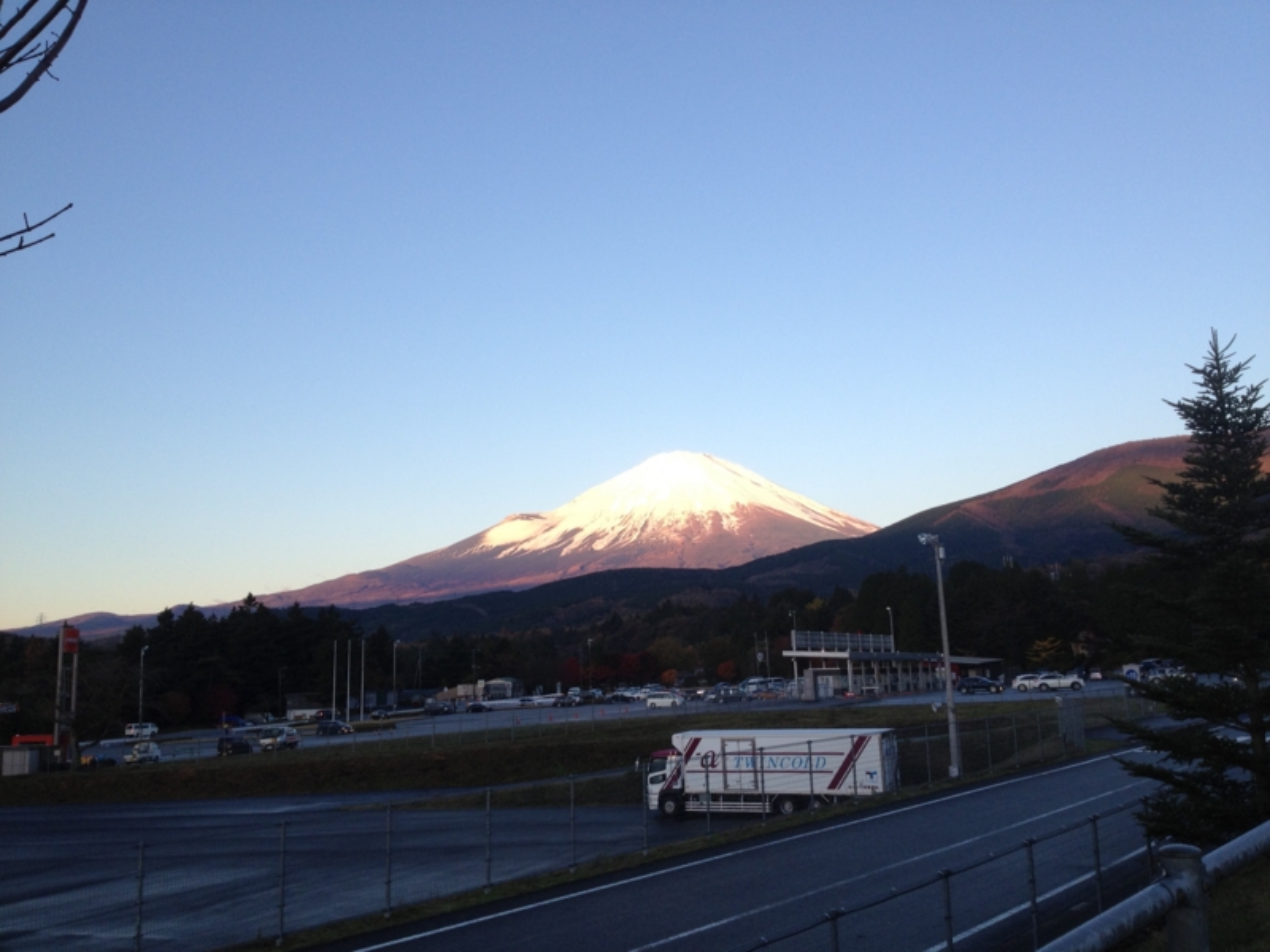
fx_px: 1284
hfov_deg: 52.6
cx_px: 635
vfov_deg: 40.7
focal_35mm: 35
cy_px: 476
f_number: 2.4
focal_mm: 4.28
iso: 64
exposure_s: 1/321
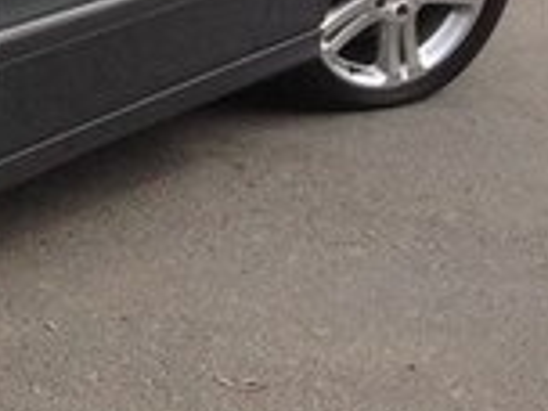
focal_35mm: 143
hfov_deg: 12.1
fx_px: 2264
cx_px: -588
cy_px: -31
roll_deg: +3.7
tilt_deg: -16.6
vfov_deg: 10.3
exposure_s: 1/903
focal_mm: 4.12
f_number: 2.4
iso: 50
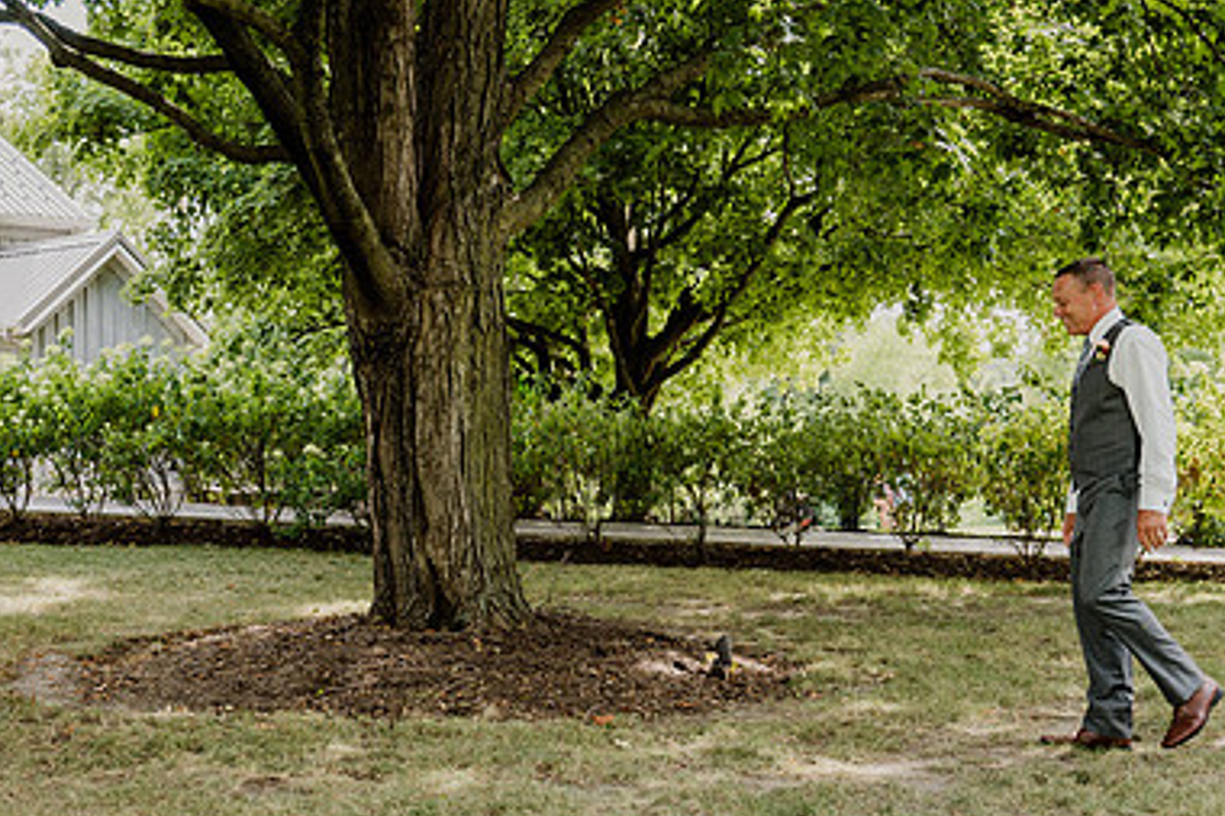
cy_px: 540
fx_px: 1837
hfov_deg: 36.5
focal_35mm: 54
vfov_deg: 24.9
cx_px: 420
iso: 125
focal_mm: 29.5
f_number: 3.2
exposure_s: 1/250
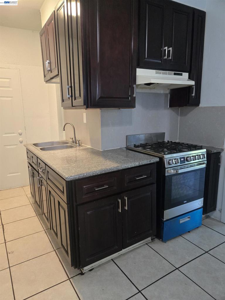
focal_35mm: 23
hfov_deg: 58.9
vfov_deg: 73.9
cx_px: 112
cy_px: 150
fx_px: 199
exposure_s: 1/120
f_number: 1.8
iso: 800
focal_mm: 5.4
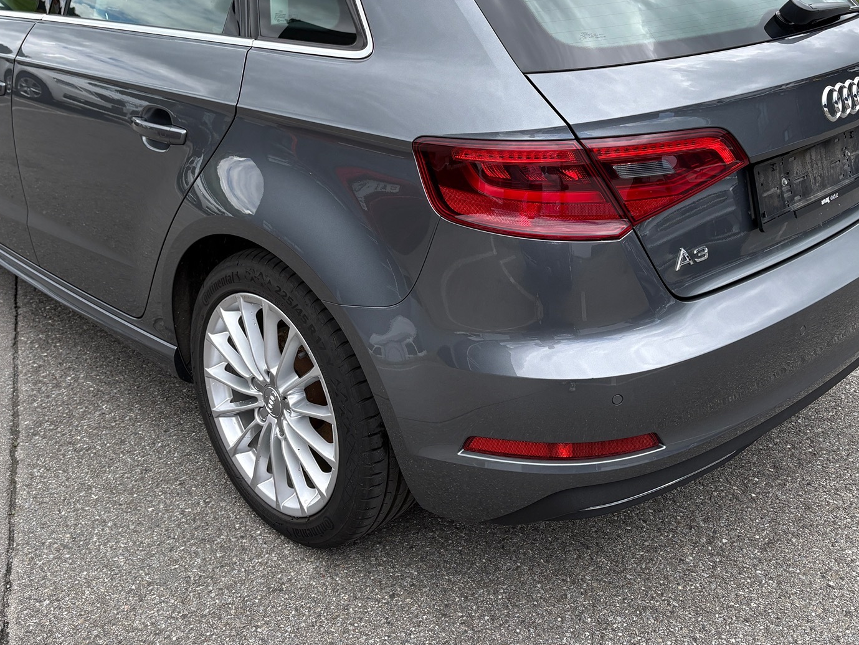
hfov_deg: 48.9
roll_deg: -2.5
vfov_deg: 37.2
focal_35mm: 38
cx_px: 379
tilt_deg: -15.5
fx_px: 943
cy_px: 199
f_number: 1.6
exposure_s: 1/895
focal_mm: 5.96
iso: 50
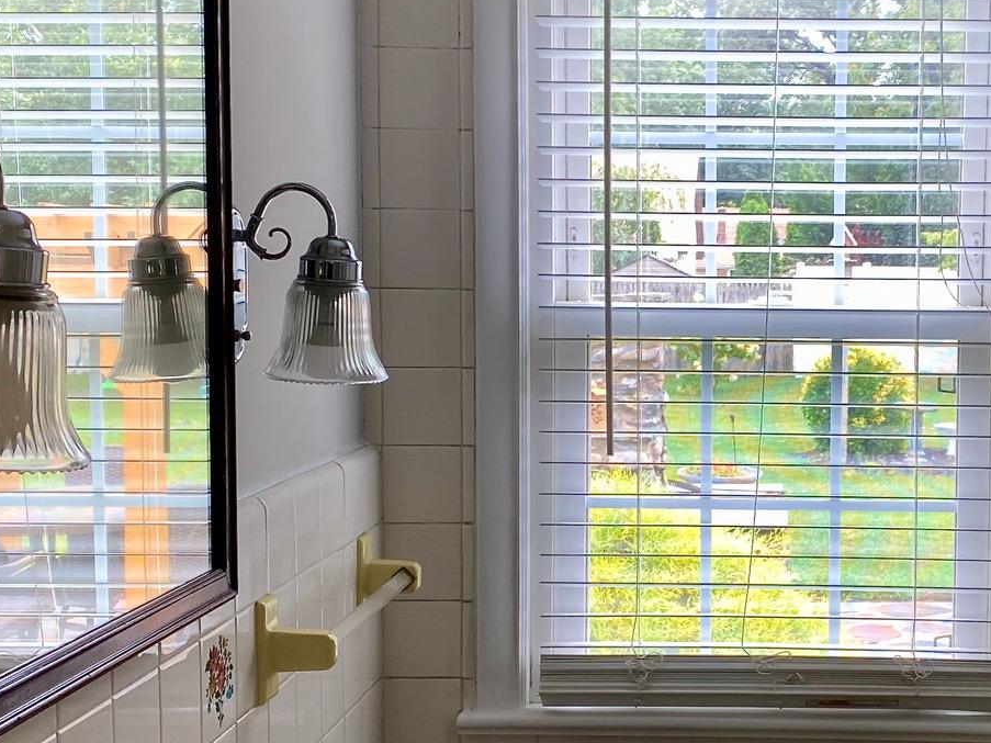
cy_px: 409
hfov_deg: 32.2
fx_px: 1689
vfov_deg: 24.8
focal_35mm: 59
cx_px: 732
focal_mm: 4.25
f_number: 1.8
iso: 64
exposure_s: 1/120
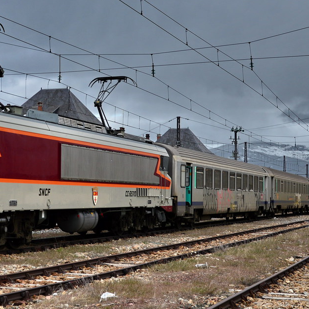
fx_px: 737
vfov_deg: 23.7
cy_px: 144
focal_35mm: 73
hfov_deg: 23.4
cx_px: 69
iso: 100
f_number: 4.5
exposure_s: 1/100
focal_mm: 28
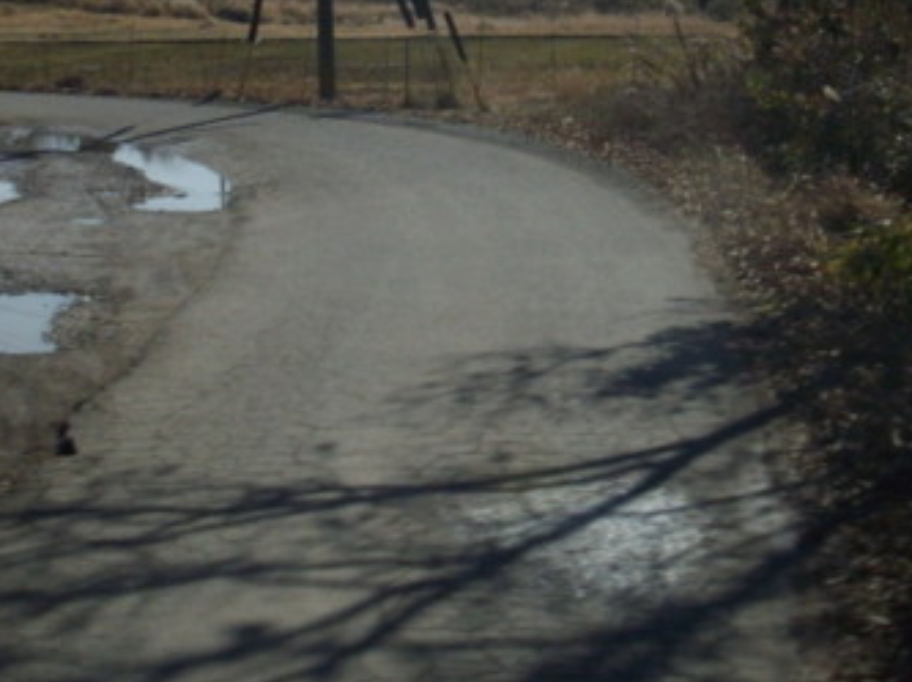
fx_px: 2342
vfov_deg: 16.4
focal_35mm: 89
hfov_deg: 22.0
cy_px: 71
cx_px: 542
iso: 80
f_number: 5.6
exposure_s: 1/500
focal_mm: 6.2
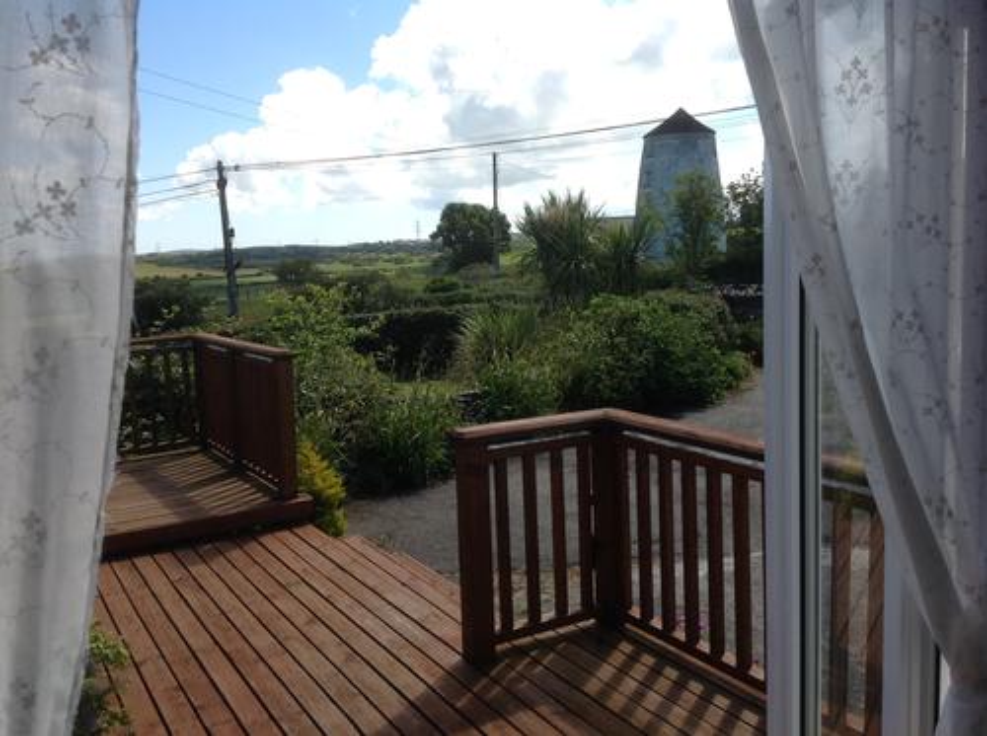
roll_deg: +2.4
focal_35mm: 35
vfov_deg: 40.6
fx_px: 996
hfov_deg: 52.7
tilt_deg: -6.3
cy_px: 368
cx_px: 494
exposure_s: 1/1374
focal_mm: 4.28
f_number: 2.4
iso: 50
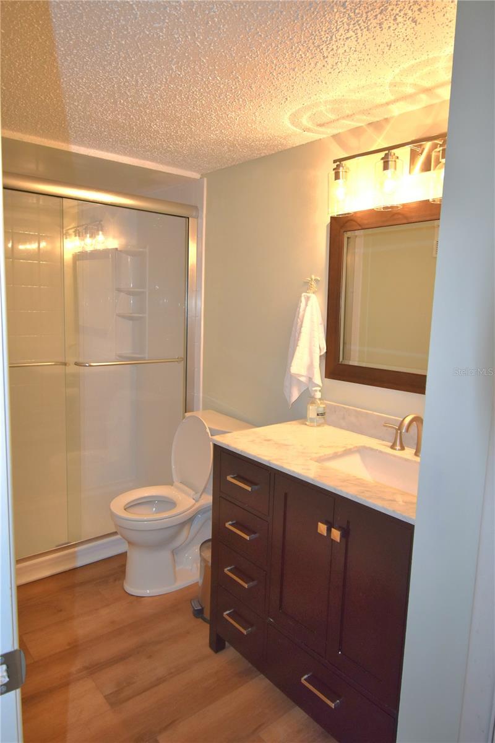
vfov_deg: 77.3
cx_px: 248
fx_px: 464
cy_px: 372
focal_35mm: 22
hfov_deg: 56.1
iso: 800
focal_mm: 15
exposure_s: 1/80
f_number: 5.3
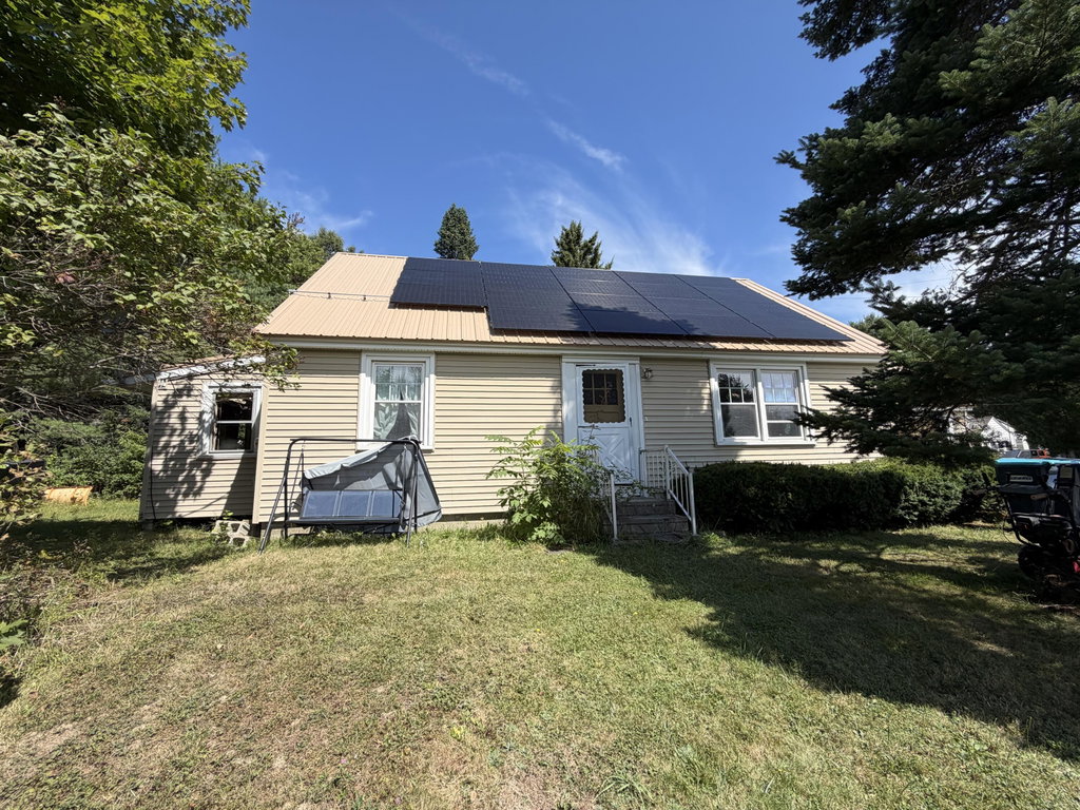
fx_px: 437
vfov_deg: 85.7
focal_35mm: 14
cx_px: 540
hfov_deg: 102.1
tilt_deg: +9.7
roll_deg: +2.0
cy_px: 405
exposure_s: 1/770
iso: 25
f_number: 2.2
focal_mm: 2.22
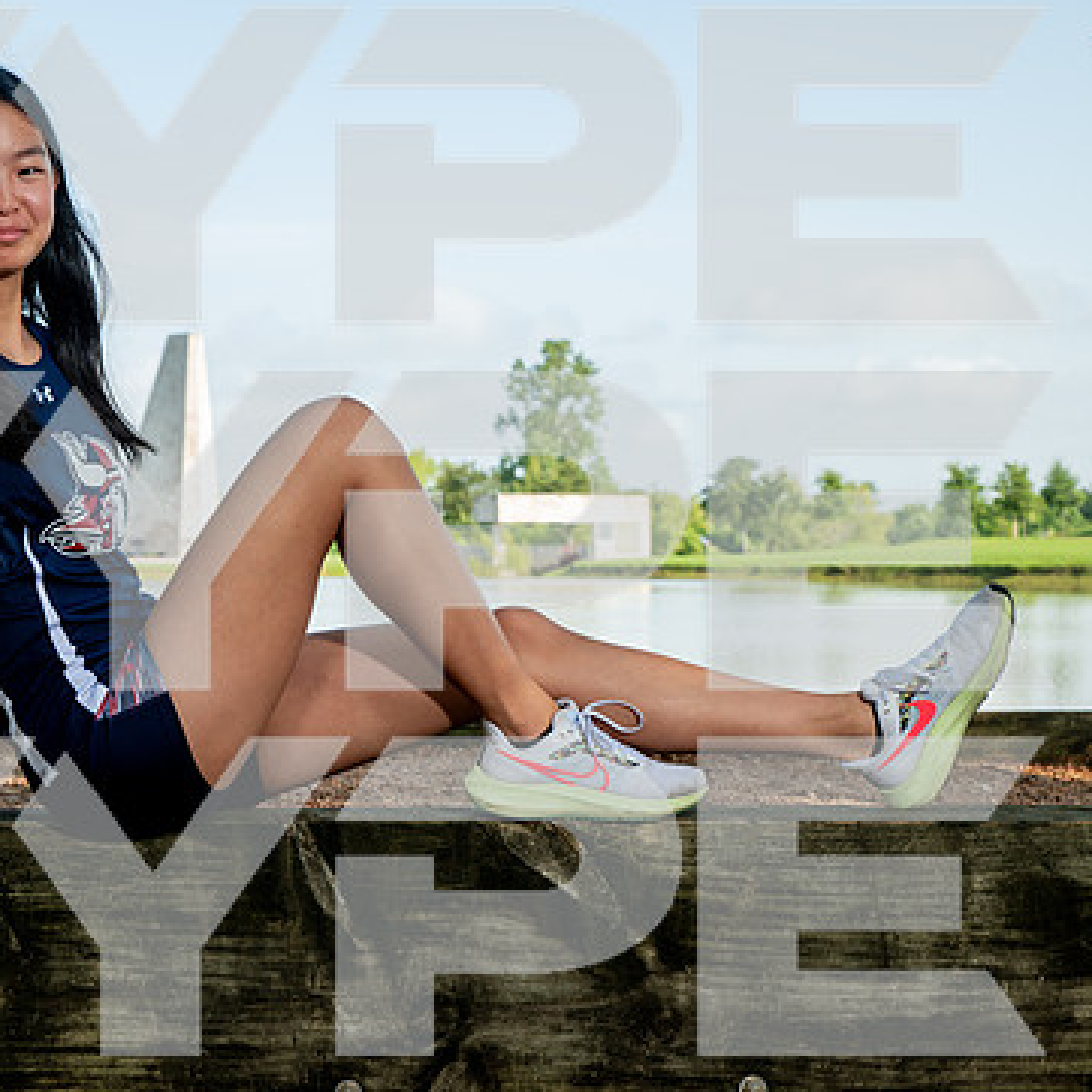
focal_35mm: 79
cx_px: 287
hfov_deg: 21.7
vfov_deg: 21.9
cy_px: 532
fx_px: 2820
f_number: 7.1
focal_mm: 58
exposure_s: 1/200
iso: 200
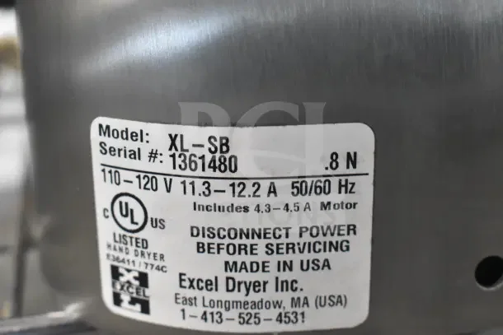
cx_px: 252
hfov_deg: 33.4
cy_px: 168
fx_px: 838
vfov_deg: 22.6
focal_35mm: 60
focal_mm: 40
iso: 6400
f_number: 6.3
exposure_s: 1/160
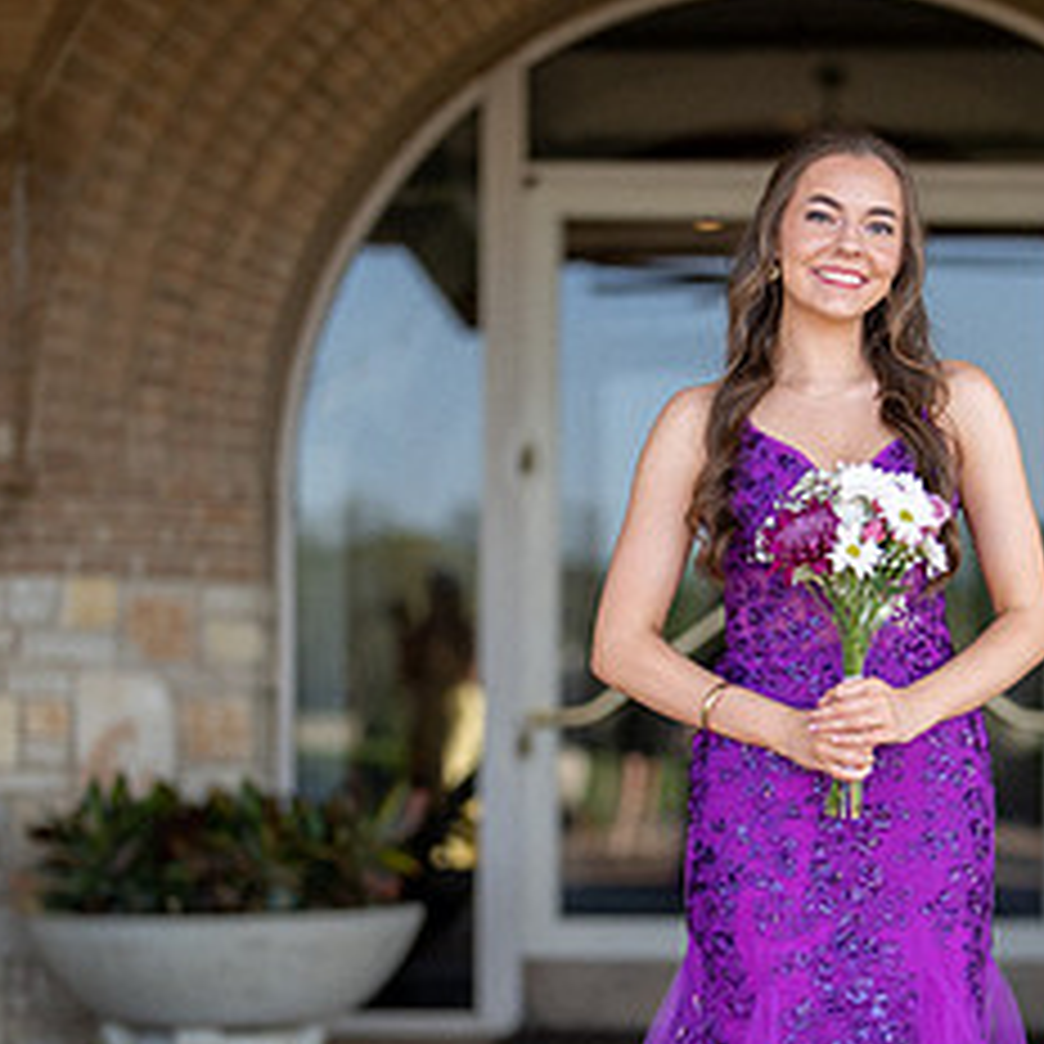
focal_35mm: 117
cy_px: 784
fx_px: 3992
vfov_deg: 14.8
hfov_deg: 14.8
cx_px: 799
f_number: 1.2
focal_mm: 50
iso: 160
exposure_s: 1/2000
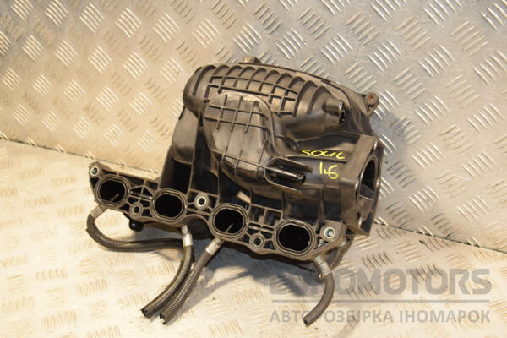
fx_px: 739
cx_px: 254
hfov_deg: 37.9
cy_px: 169
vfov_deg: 25.8
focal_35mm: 52
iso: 800
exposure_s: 1/160
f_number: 5
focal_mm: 35
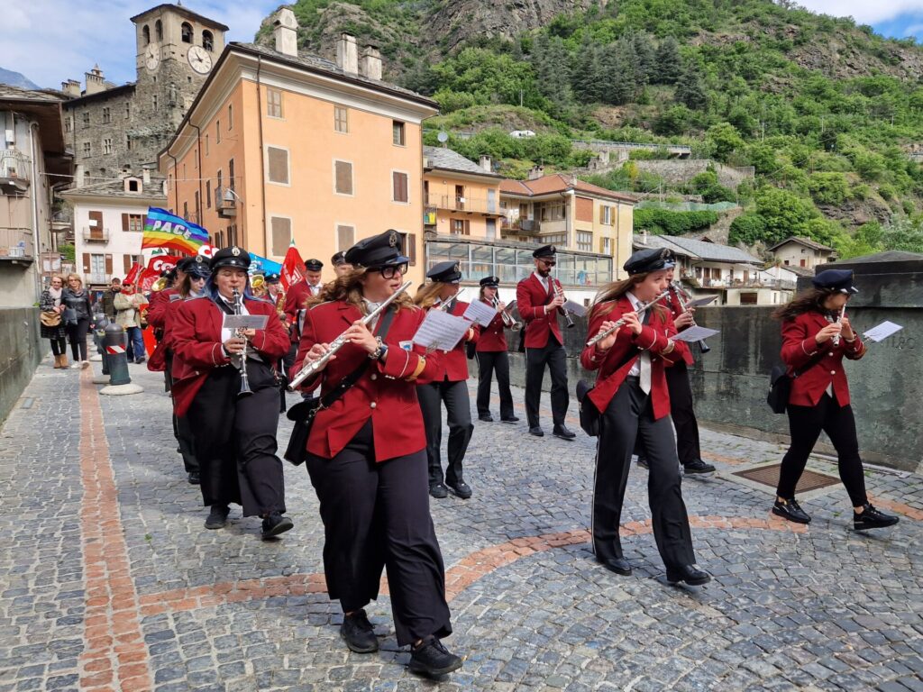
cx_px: 462
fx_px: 613
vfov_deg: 58.9
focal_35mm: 23
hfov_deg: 73.9
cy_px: 346
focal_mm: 5.4
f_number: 1.8
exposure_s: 1/833
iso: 50
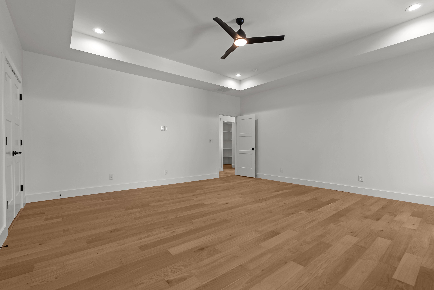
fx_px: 193
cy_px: 145
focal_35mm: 16
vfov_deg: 73.8
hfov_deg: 96.7
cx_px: 217
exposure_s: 1/5
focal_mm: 16
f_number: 8
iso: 100
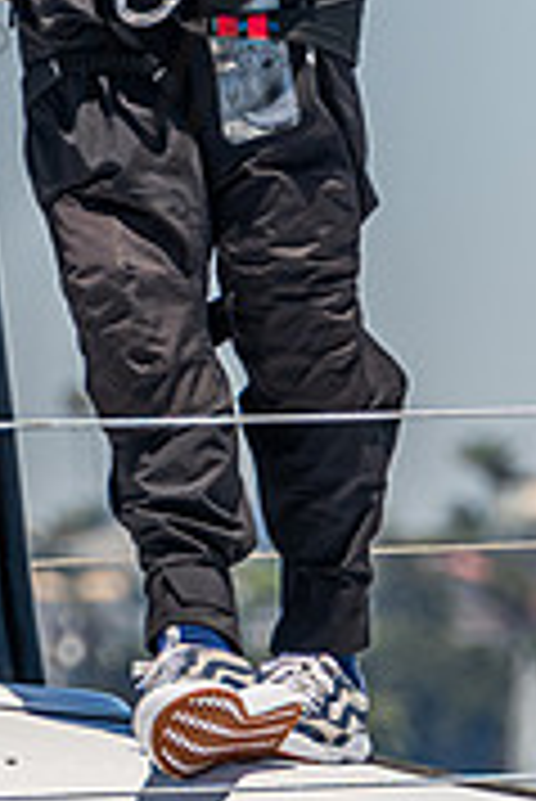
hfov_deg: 1.1
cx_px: 118
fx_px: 27727
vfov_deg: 1.7
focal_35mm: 1244
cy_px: -317
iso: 400
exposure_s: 1/1600
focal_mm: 280
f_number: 8
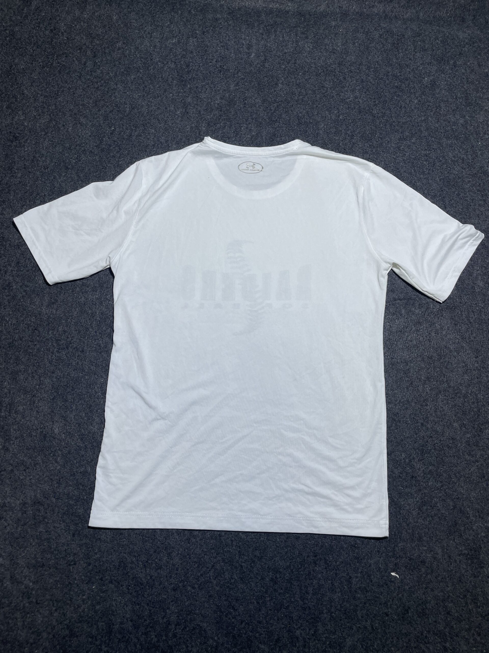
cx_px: 244
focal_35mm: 26
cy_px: 326
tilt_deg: -53.2
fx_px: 490
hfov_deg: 53.1
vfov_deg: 67.3
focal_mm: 4.2
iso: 40
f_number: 1.6
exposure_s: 1/100
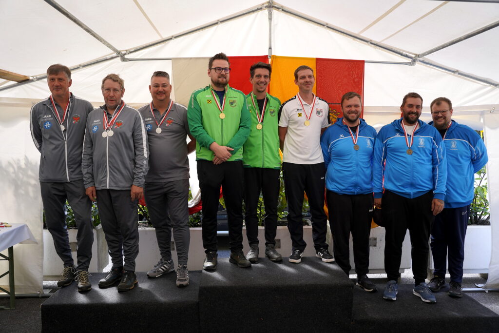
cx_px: 250
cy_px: 166
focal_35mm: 31
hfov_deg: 60.3
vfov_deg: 42.3
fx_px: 430
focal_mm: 31
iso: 160
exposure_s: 1/160
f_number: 4
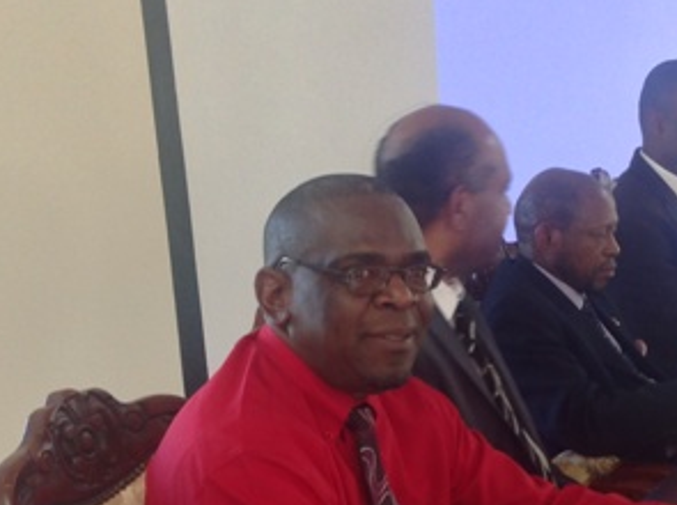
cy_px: 448
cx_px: 386
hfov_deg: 25.7
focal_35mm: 76
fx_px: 1483
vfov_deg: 19.0
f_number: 2.4
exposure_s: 1/15
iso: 80
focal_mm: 4.28
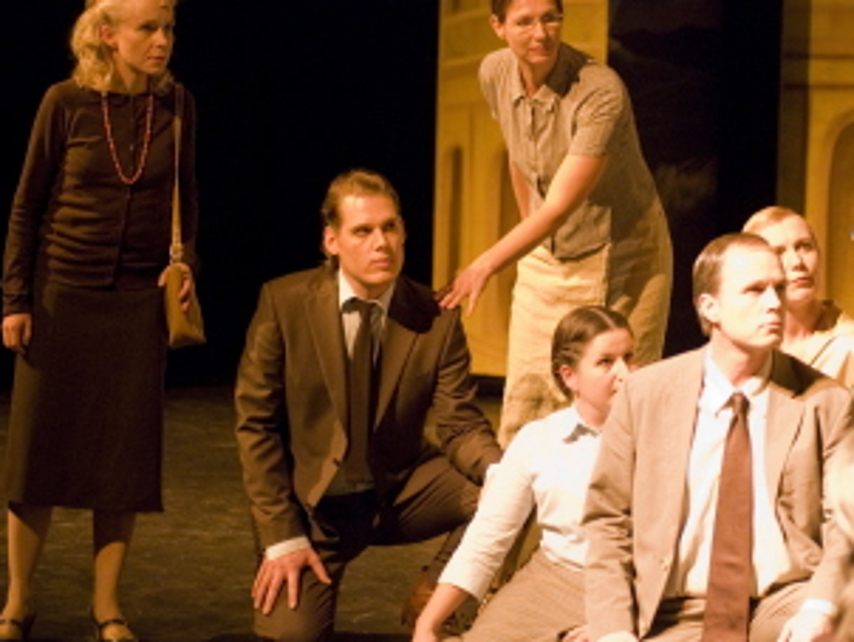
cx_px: 489
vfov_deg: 9.7
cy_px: 305
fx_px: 3778
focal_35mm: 153
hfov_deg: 12.9
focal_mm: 80
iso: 1000
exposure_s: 1/15
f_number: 3.5
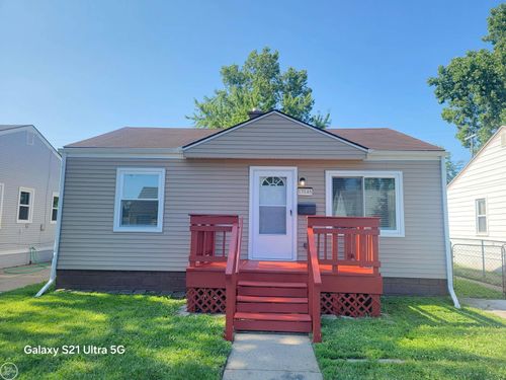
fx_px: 351
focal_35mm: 24
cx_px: 253
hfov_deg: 71.6
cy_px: 190
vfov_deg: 56.8
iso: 16
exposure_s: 1/122
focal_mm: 6.7
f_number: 1.8
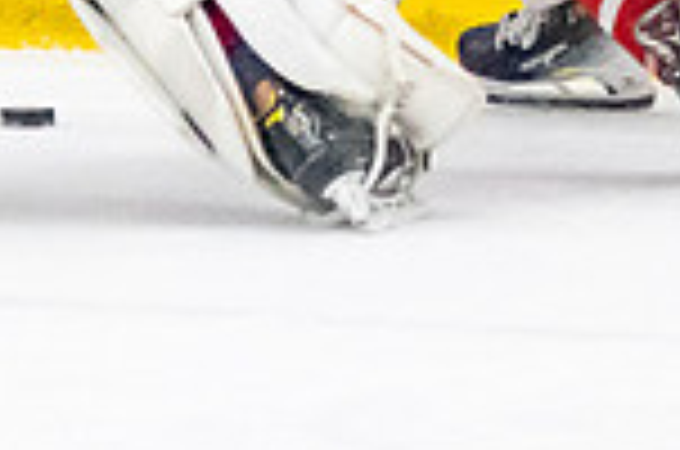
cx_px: 27
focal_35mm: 790
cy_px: -487
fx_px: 14891
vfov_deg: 1.7
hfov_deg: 2.6
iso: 4000
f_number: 2.8
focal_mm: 80
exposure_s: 1/800
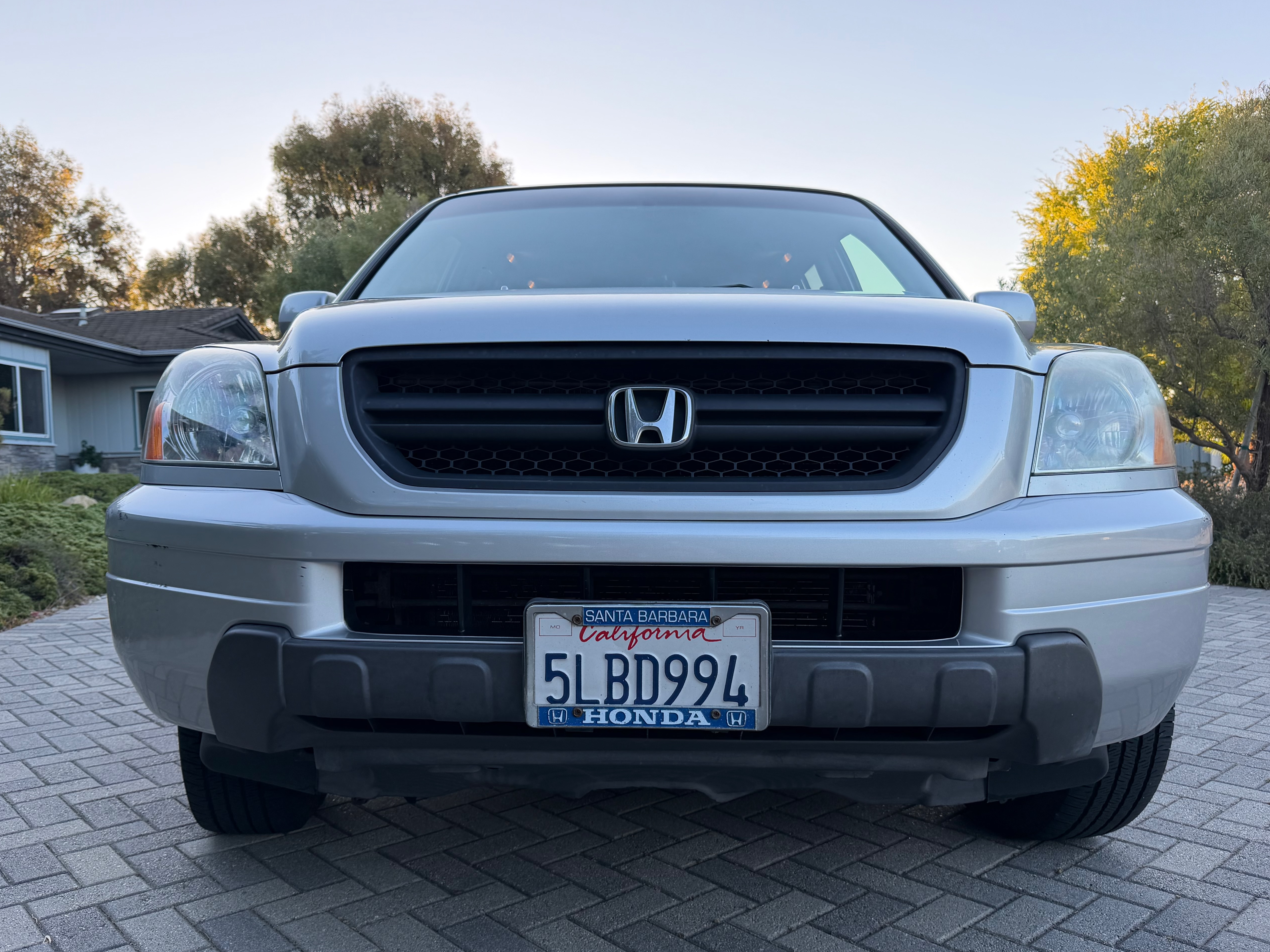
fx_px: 991
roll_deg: +2.6
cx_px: 623
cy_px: 508
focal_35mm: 27
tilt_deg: -2.1
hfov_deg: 65.3
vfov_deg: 51.3
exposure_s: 1/401
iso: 80
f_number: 1.78
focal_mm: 6.76
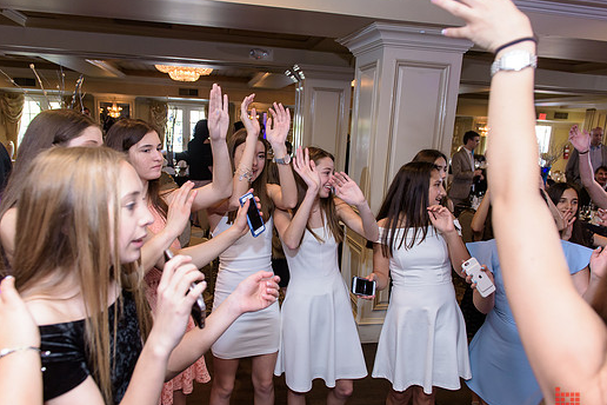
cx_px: 298
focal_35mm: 27
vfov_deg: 47.9
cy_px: 221
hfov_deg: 67.4
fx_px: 455
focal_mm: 24
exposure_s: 1/125
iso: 1600
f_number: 3.2
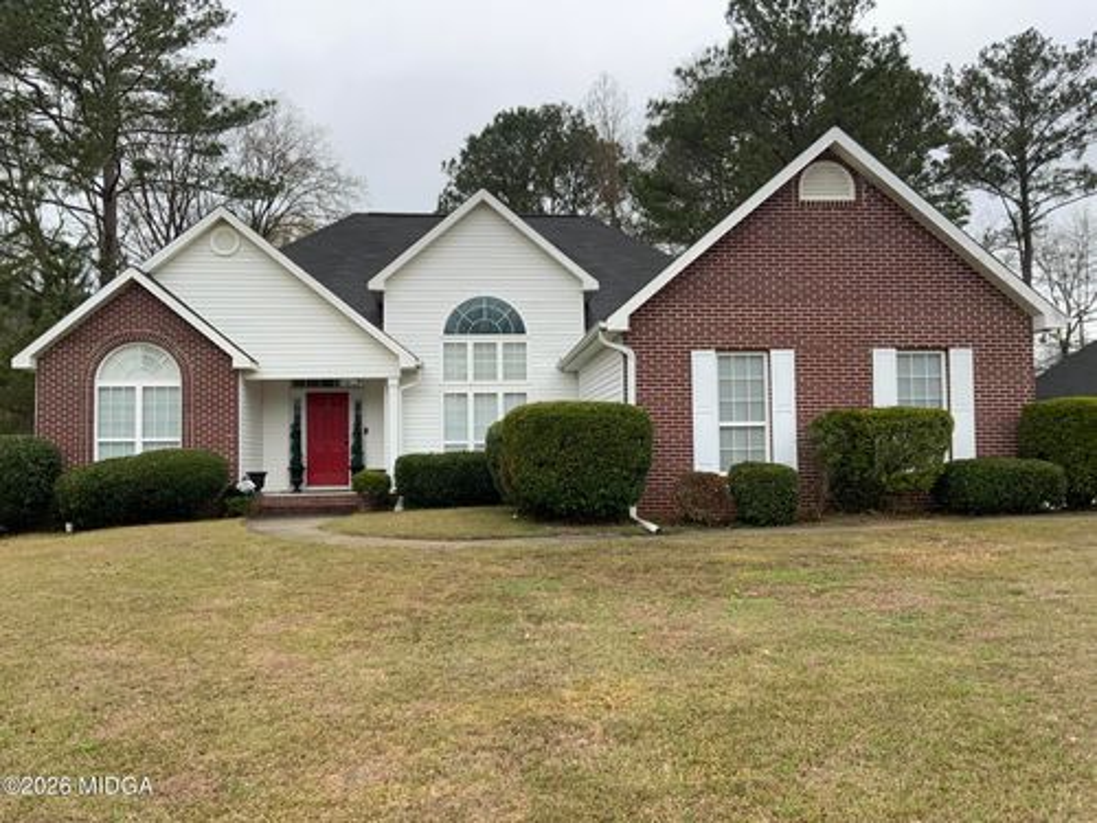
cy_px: 412
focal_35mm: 29
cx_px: 548
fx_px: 919
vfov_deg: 48.2
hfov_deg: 61.7
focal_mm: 3
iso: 16
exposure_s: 1/486
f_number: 1.8
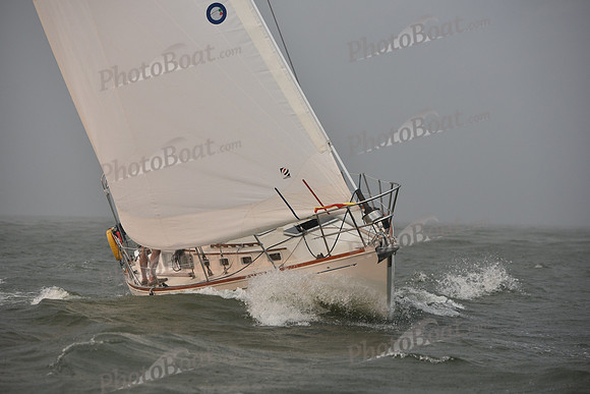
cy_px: 197
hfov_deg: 15.8
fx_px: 2131
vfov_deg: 10.6
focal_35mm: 130
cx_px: 295
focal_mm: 130
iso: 400
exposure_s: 1/500
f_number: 4.5
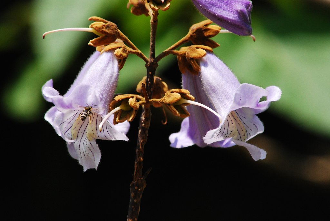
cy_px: 110
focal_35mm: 450
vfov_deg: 3.1
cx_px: 165
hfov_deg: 4.6
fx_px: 4131
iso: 800
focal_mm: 300
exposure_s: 1/640
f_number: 14
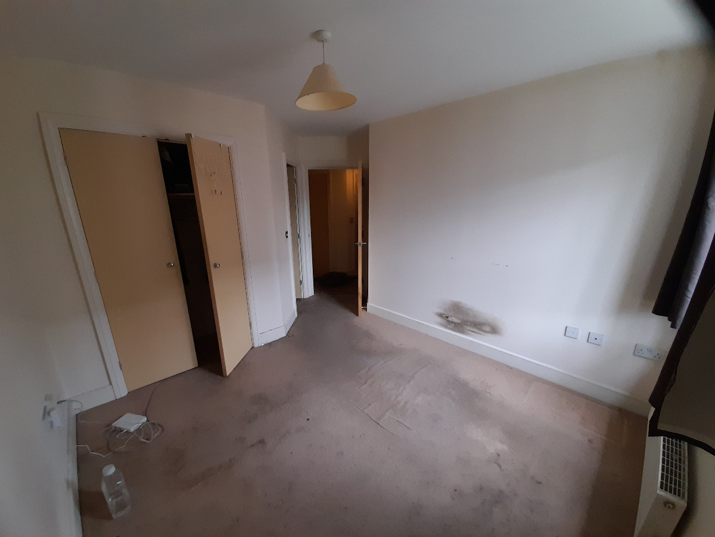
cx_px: 358
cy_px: 268
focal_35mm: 13
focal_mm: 1.42
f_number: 2.2
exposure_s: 1/50
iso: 160
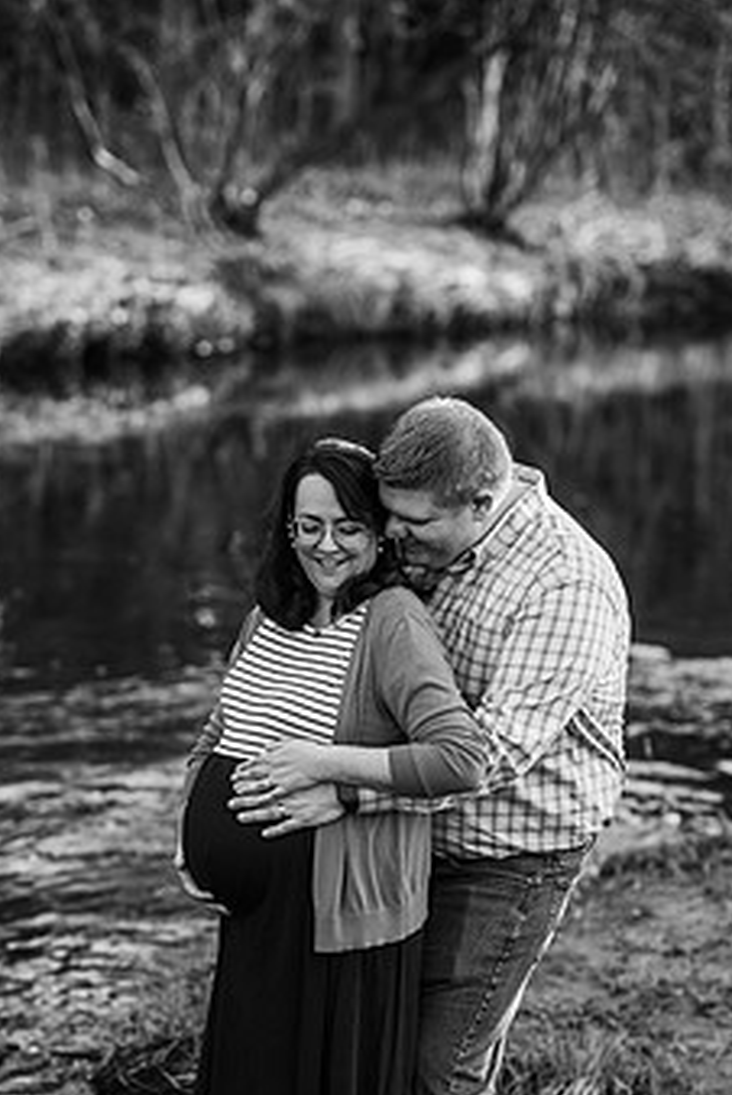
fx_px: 3439
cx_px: 308
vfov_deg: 18.0
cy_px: 716
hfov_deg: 12.1
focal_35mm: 113
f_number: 2.8
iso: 125
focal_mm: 85
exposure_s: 1/200
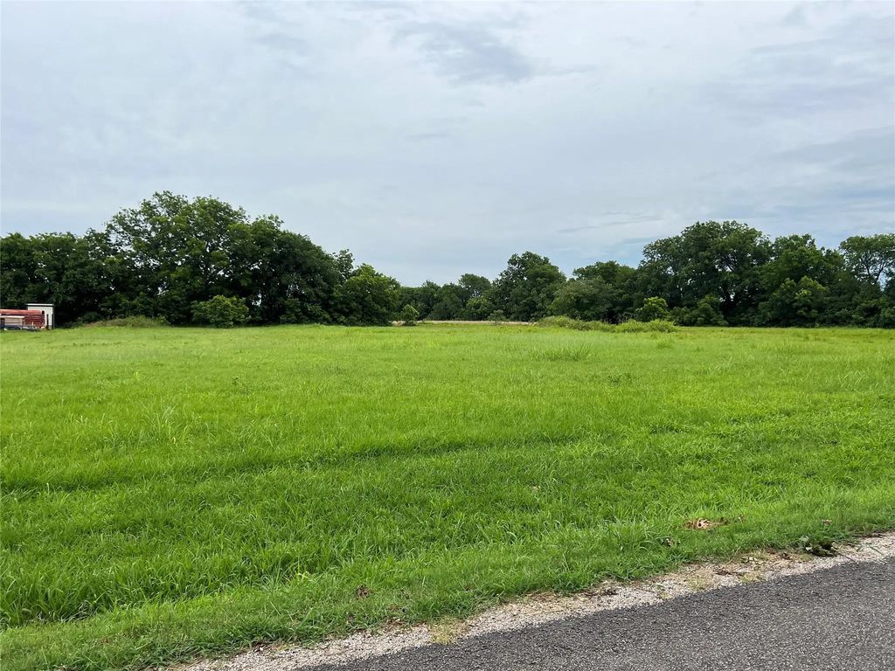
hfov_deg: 67.3
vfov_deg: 53.1
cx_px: 448
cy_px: 336
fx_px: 672
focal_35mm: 26
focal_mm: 5.7
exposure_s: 1/4274
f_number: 1.5
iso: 50
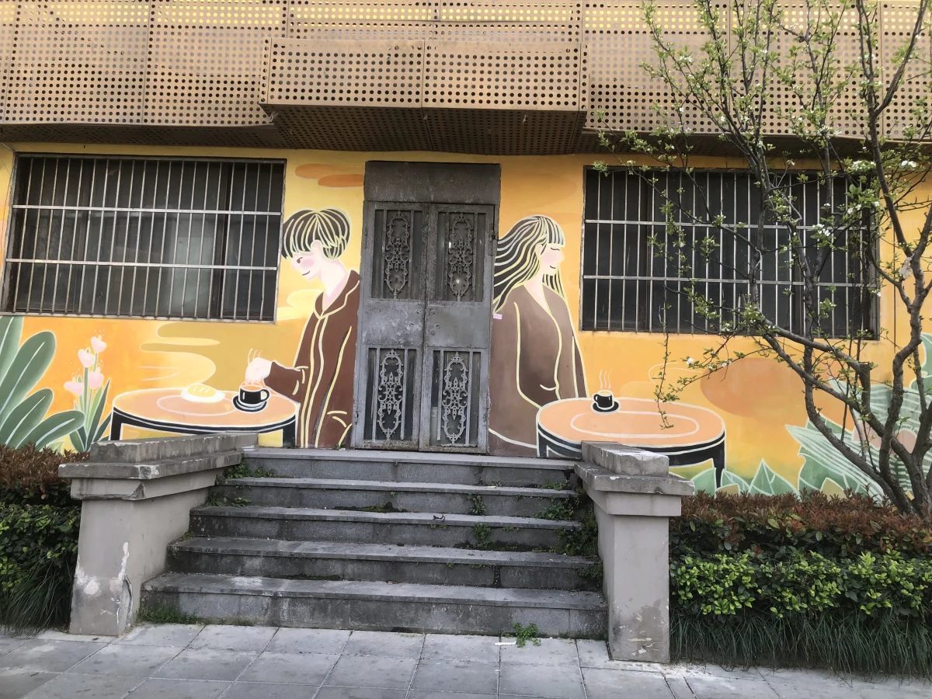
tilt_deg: +6.6
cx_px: 466
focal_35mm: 28
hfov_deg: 63.4
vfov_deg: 49.7
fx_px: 754
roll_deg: -0.5
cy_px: 350
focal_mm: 4
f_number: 1.8
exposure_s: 1/202
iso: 20
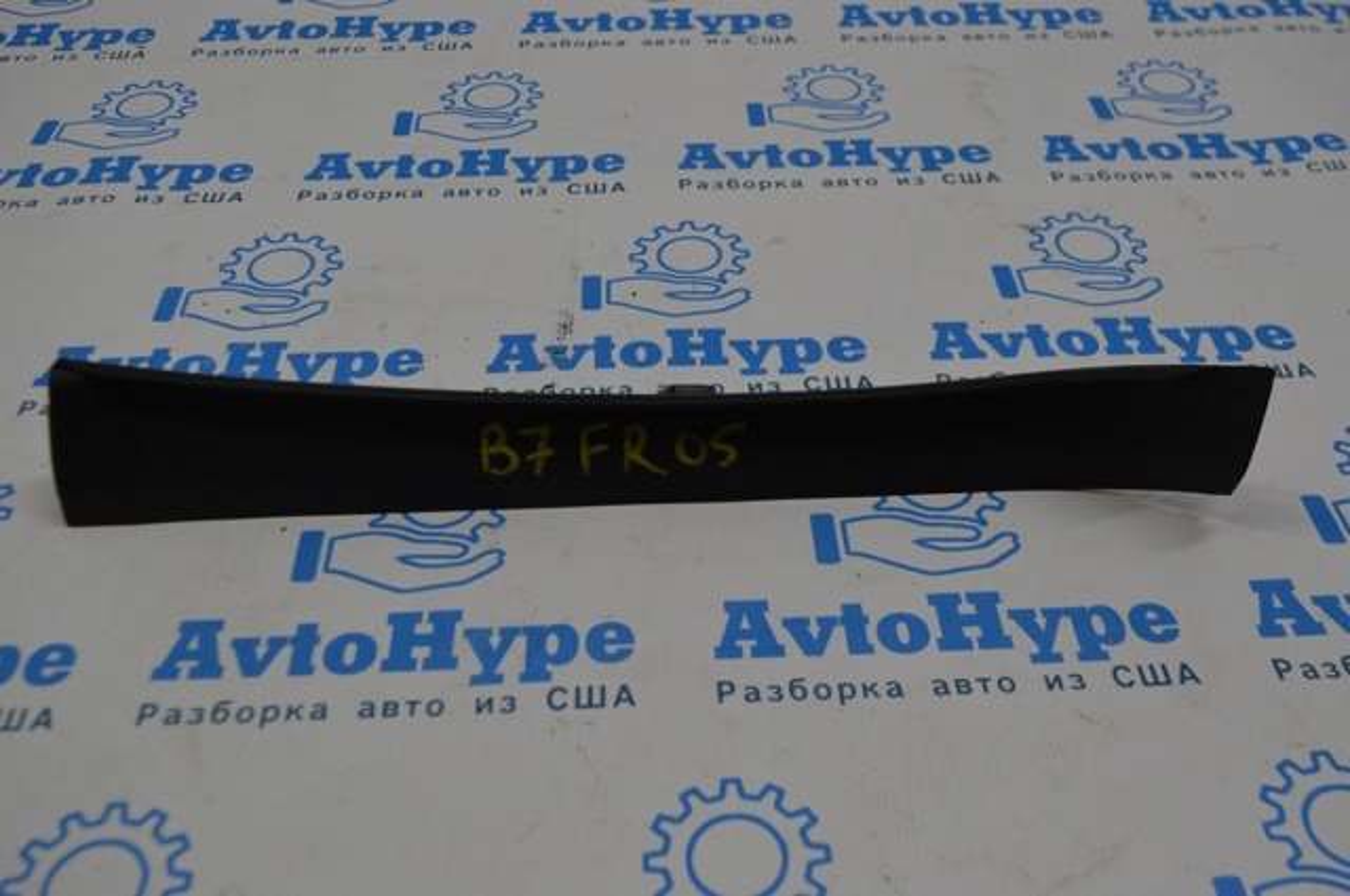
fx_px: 1348
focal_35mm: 36
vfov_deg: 36.8
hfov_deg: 53.2
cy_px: 448
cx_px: 675
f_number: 5.6
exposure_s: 1/60
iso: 200
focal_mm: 24
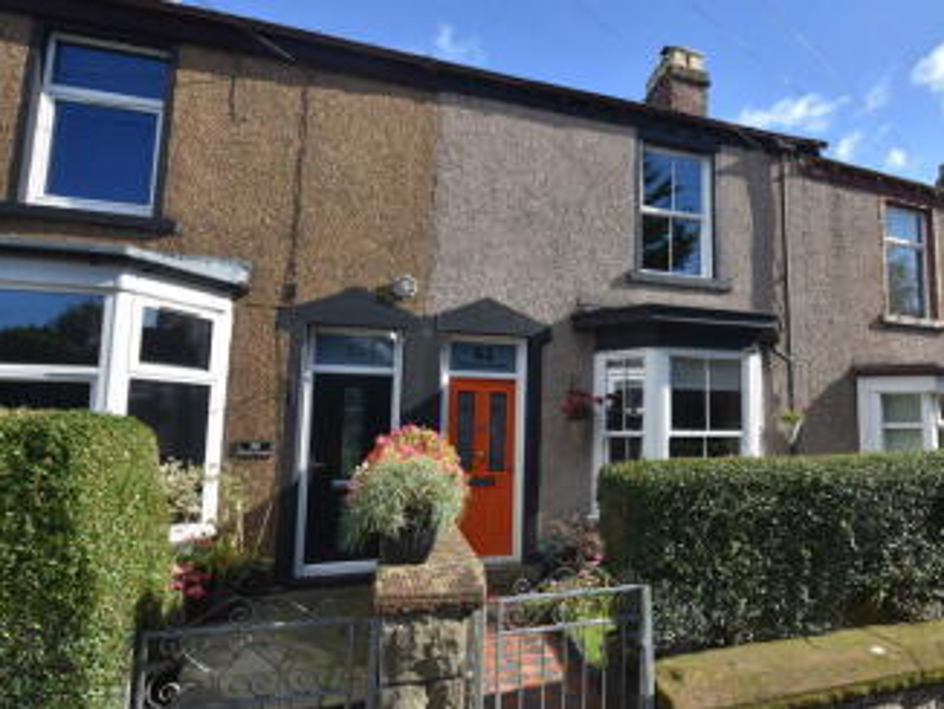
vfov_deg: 63.5
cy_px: 366
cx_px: 639
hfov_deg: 76.1
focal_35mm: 21
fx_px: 573
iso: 320
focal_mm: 10
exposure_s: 1/500
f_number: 8
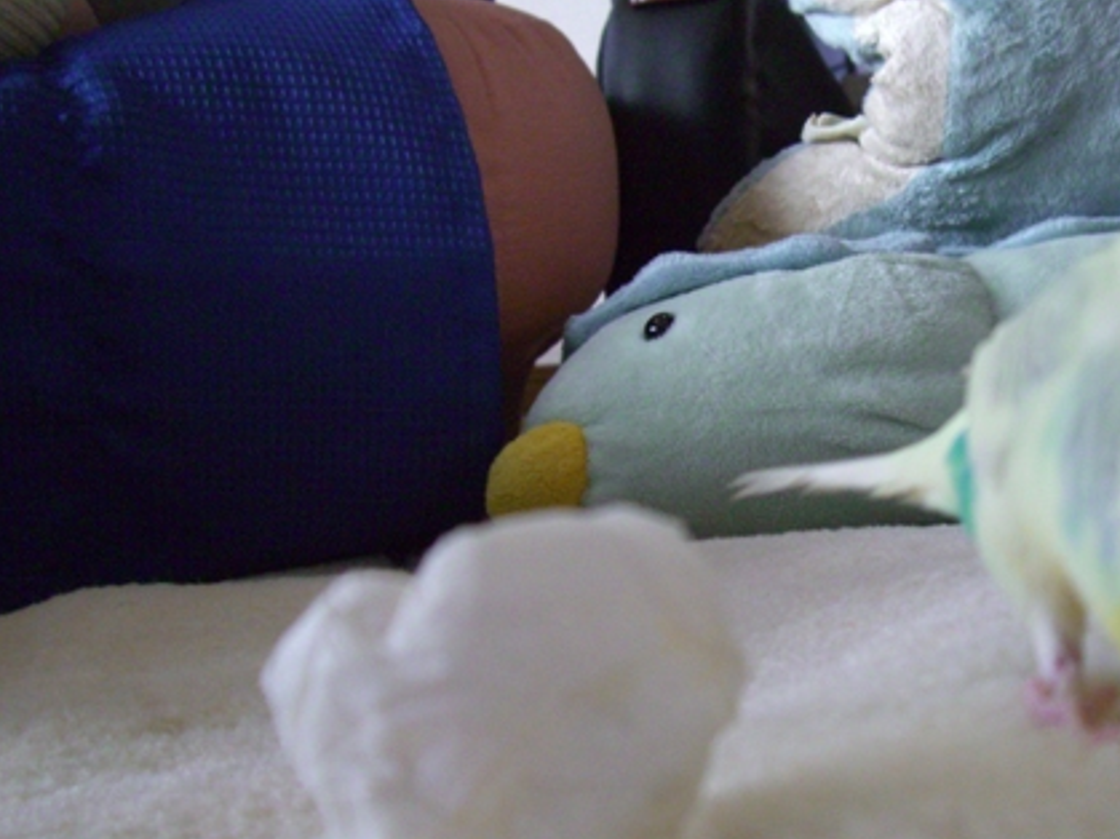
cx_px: 815
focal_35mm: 58
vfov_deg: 25.2
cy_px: 441
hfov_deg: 32.7
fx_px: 1876
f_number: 2.8
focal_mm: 7.9
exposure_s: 1/100
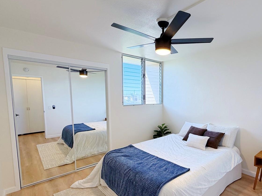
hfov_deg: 79.8
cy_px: 111
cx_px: 168
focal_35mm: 20
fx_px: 151
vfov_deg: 65.7
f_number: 2.2
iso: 100
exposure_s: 1/120
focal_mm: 2.22
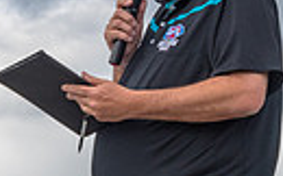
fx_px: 1880
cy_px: 242
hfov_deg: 8.3
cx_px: -240
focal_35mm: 244
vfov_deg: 5.3
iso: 400
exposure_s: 1/1250
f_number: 8
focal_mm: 32
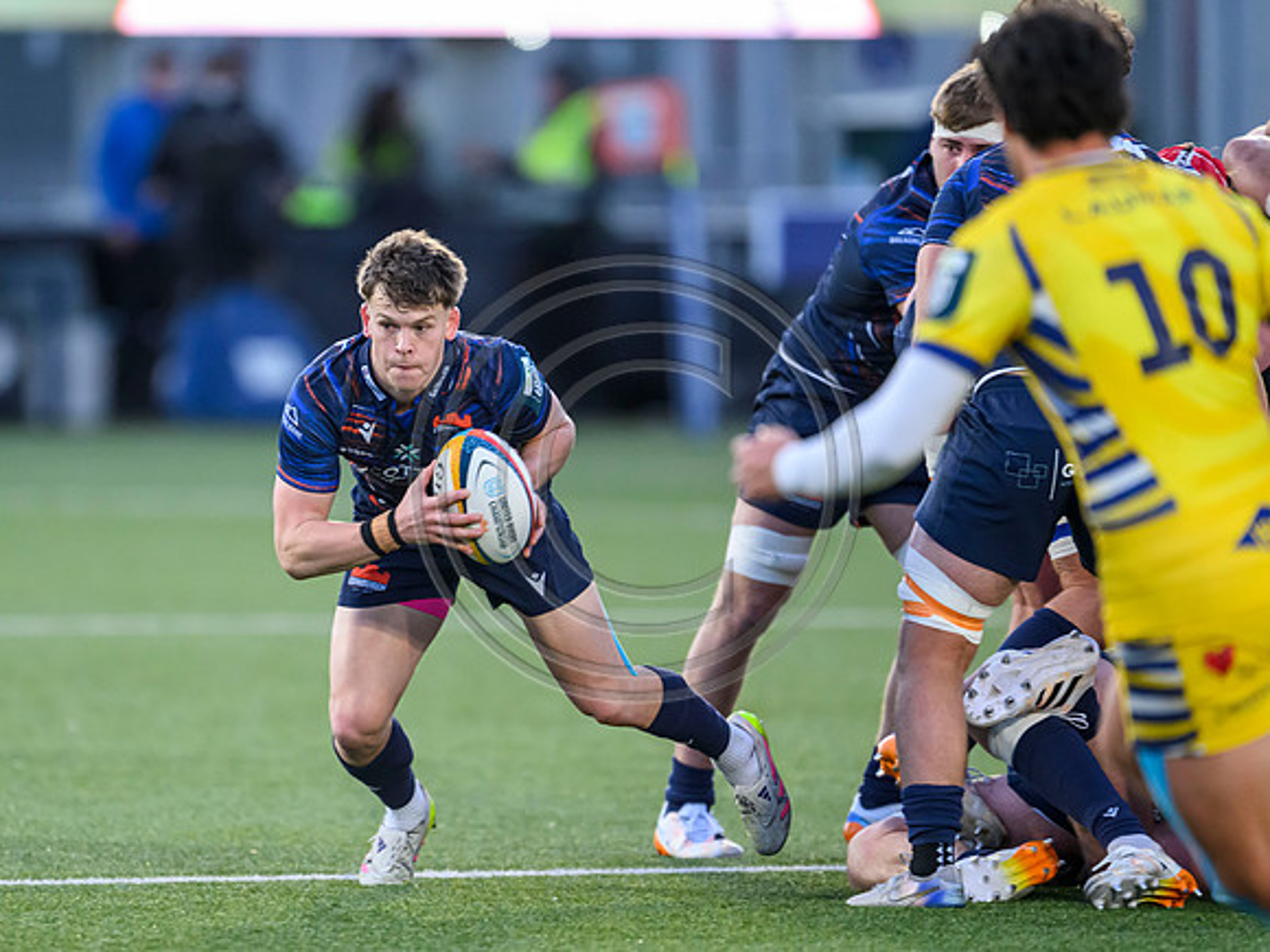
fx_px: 24274
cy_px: 499
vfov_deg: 2.2
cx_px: 490
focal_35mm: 662
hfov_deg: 3.0
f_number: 4
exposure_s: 1/1000
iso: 5000
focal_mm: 560
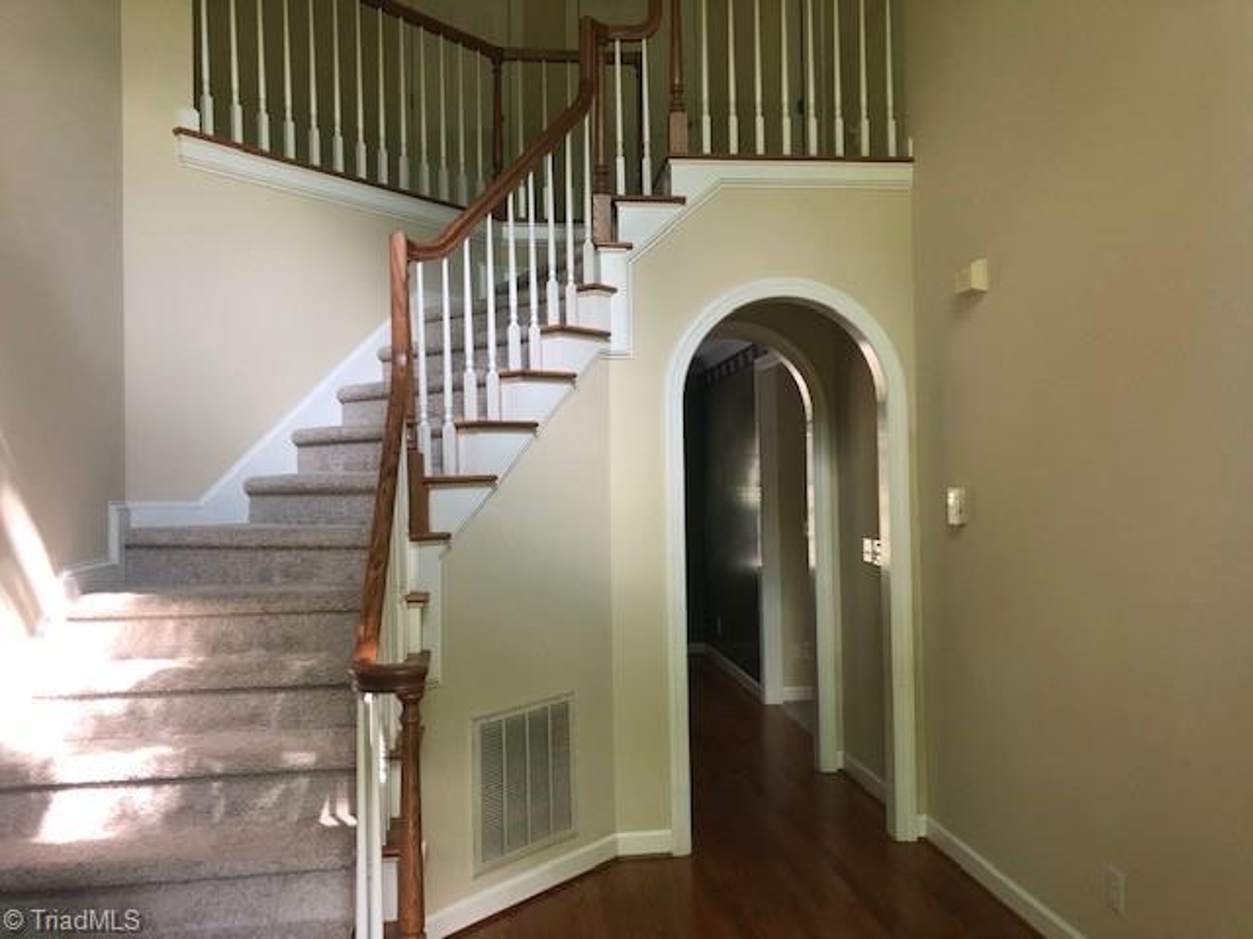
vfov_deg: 49.7
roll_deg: +1.4
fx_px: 1014
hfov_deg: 63.4
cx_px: 626
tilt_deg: +0.5
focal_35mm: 28
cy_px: 470
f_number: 1.8
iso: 40
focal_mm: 4
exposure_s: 1/24
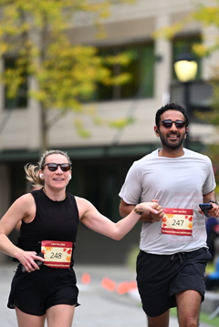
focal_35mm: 306
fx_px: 2787
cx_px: 133
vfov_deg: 6.7
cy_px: 193
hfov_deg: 4.5
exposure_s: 1/2000
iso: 640
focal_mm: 200
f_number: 2.8
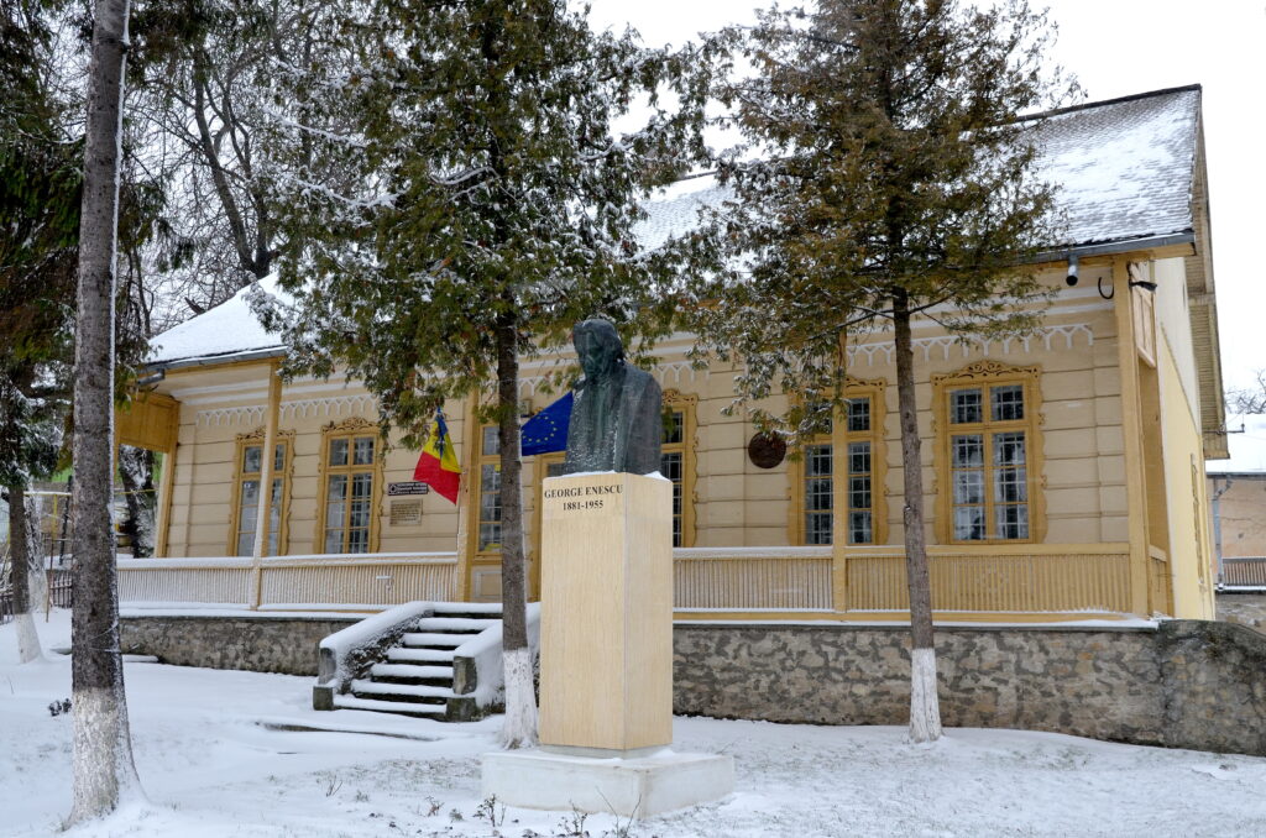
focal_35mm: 36
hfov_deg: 53.2
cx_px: 633
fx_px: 1263
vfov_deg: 36.7
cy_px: 419
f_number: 6.3
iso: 400
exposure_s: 1/160
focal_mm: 24
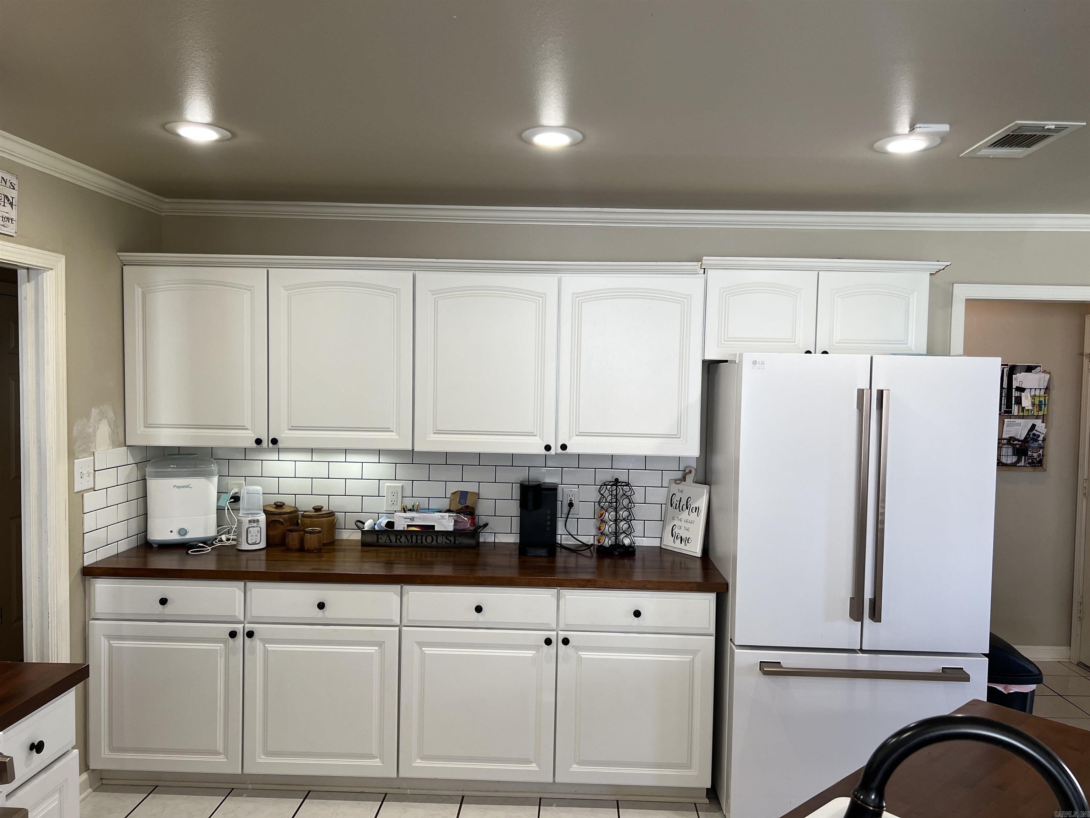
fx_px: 819
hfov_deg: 67.3
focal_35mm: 26
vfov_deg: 53.1
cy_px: 409
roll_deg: -1.0
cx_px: 545
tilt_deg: -3.4
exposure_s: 1/120
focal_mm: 5.7
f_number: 1.5
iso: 64
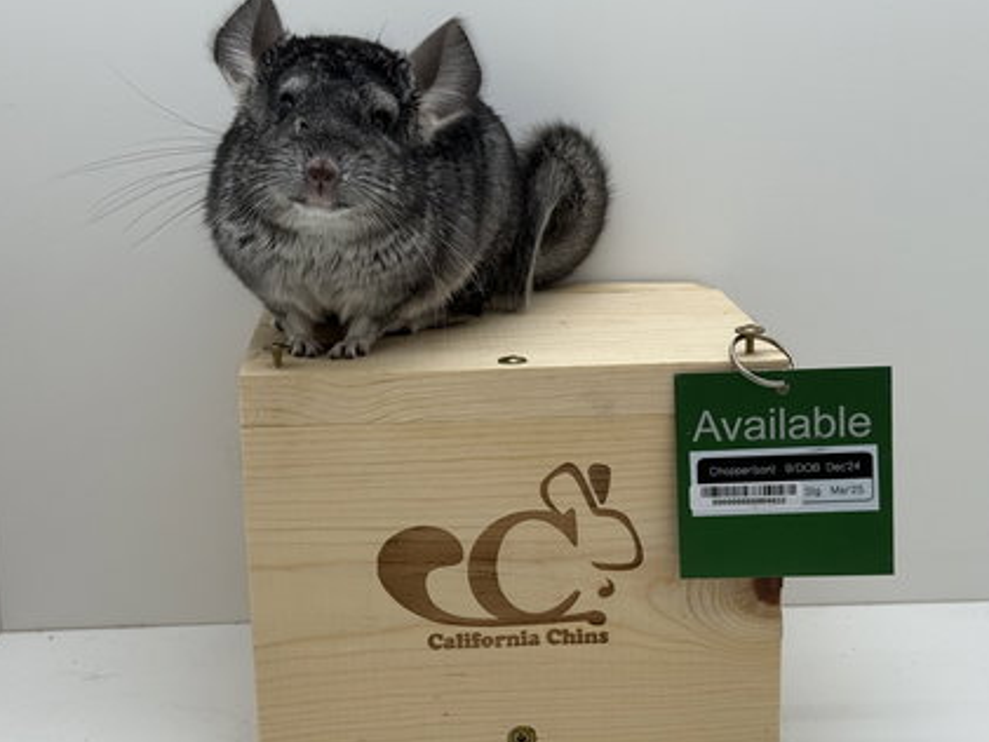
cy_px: 375
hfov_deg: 33.7
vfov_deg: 25.7
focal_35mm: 57
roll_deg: +1.4
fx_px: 1629
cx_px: 446
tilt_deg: -13.2
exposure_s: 1/828
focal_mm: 6.76
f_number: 1.78
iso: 64
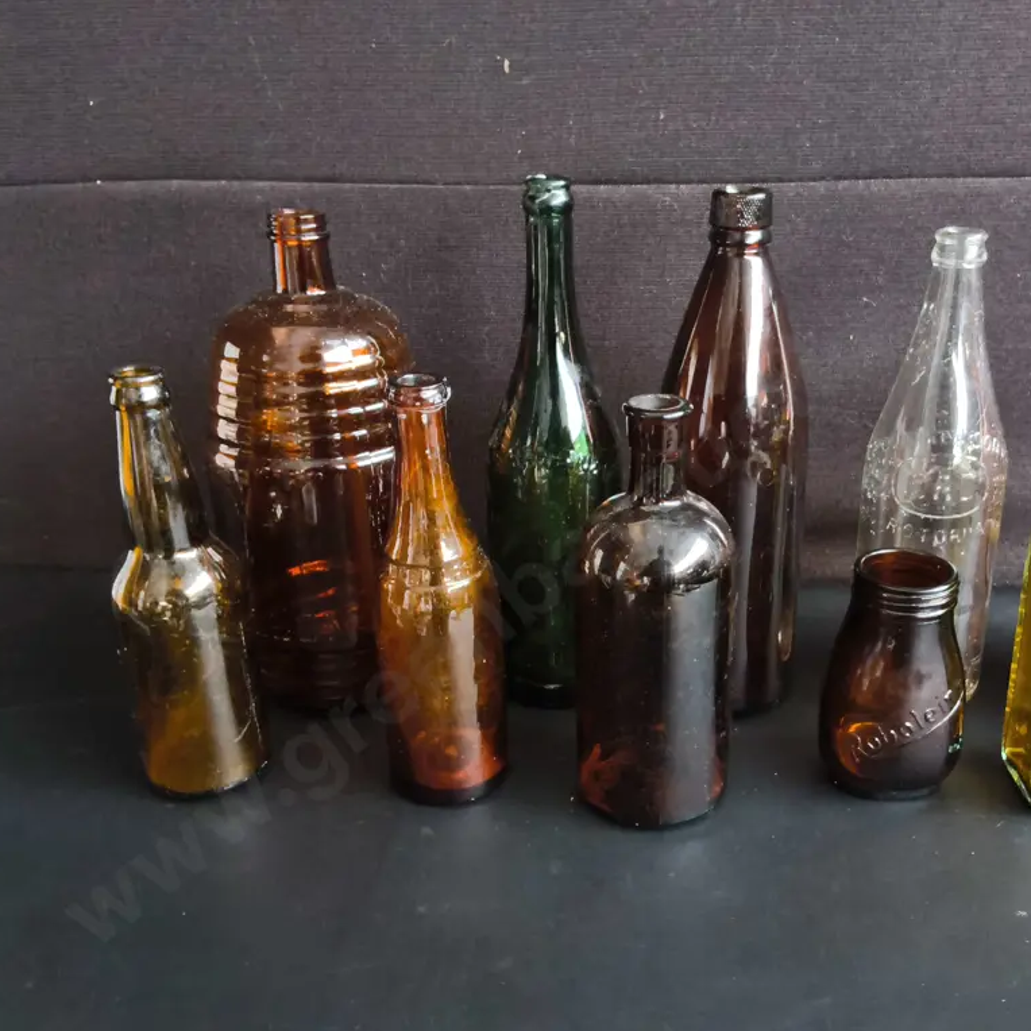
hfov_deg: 50.7
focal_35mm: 32
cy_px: 517
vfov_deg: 51.1
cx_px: 629
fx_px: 1078
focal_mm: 2.87
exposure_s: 1/50
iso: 320
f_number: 2
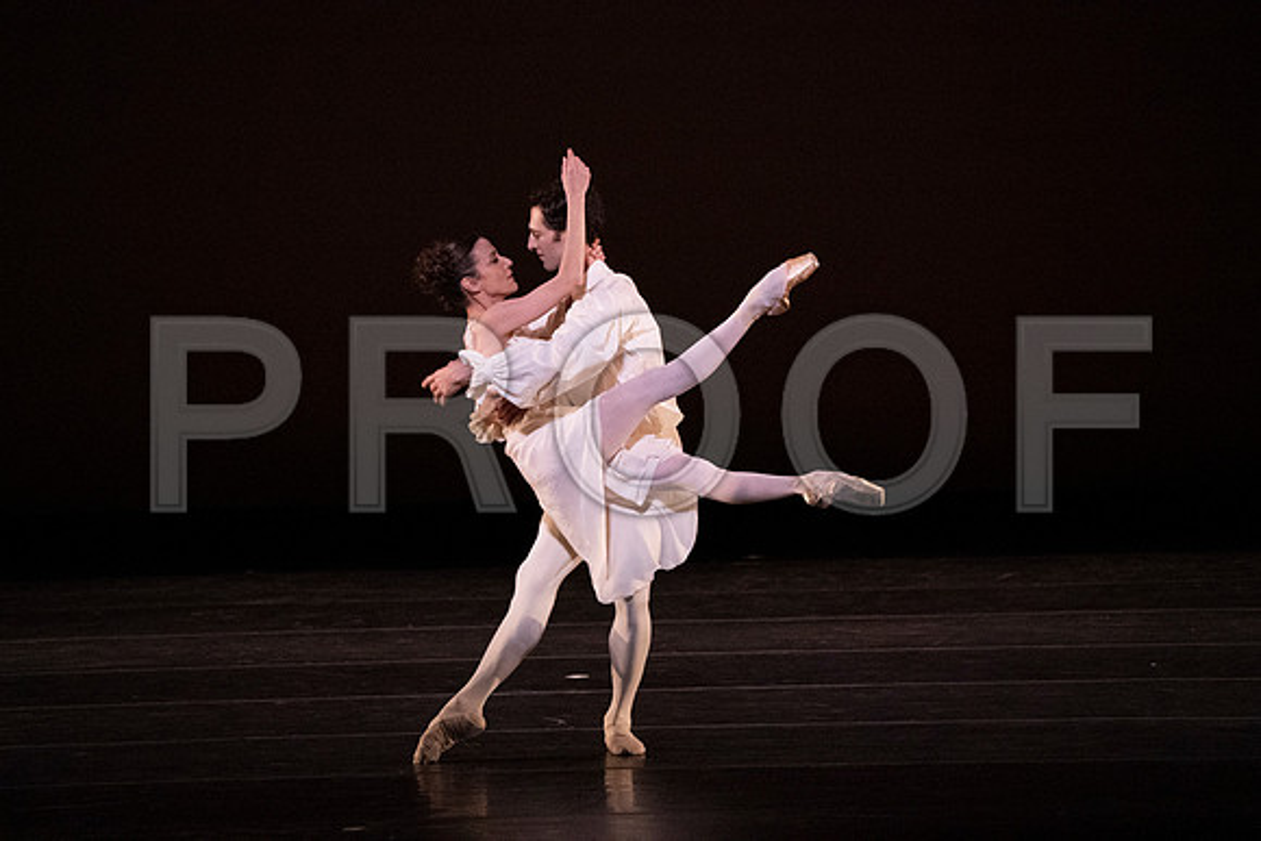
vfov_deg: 3.9
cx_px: 630
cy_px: 420
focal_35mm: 352
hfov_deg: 5.9
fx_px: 12332
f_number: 7.1
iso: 20000
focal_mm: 352
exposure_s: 1/400
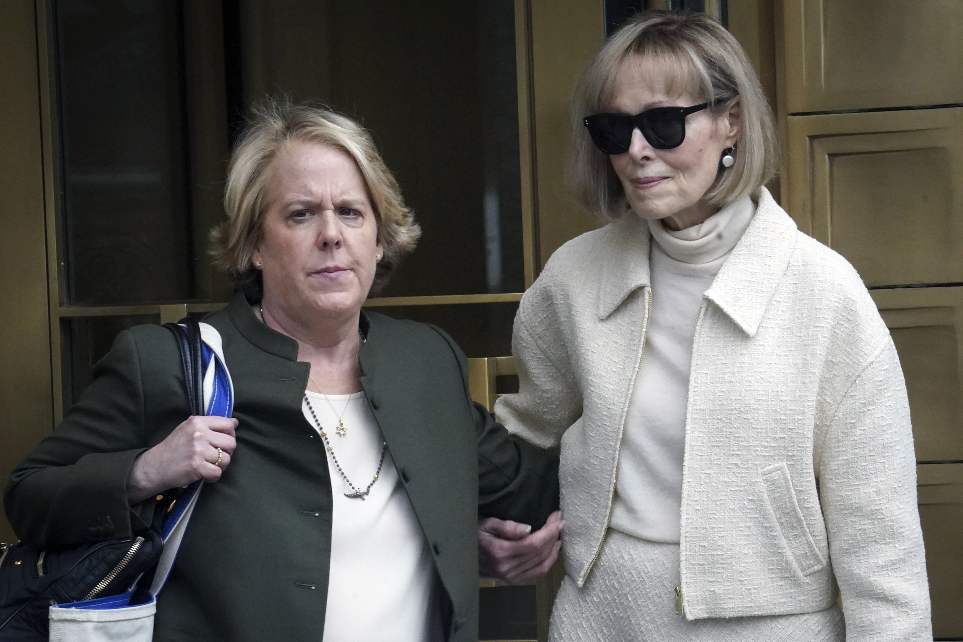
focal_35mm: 200
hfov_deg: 10.3
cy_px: 321
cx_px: 482
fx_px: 5350
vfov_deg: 6.9
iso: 6400
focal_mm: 200
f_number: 22
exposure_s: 1/250
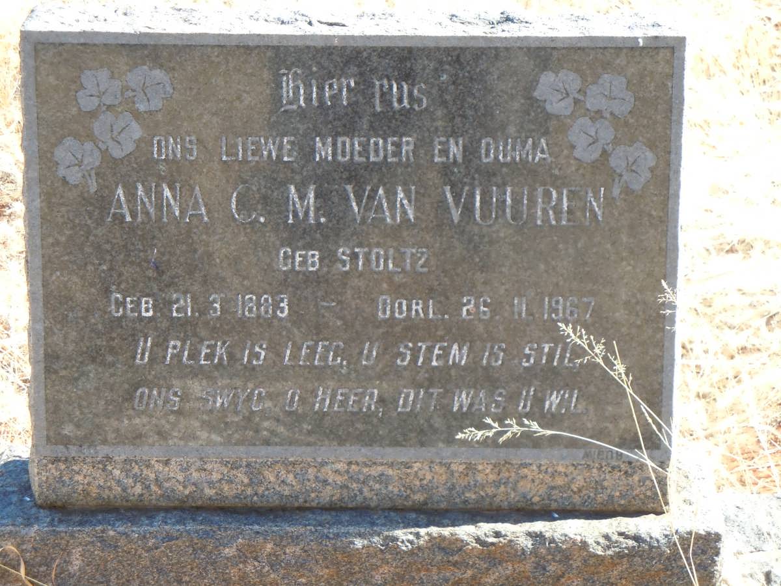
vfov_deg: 12.8
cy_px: 293
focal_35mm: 116
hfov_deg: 17.0
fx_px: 2617
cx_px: 390
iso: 200
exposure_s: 1/160
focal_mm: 20.9
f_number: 4.6
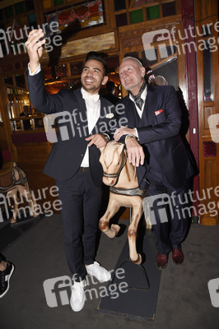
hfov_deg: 53.1
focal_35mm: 24
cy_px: 164
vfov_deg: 73.8
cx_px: 110
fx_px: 219
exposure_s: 1/60
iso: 1600
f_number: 6.3
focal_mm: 24
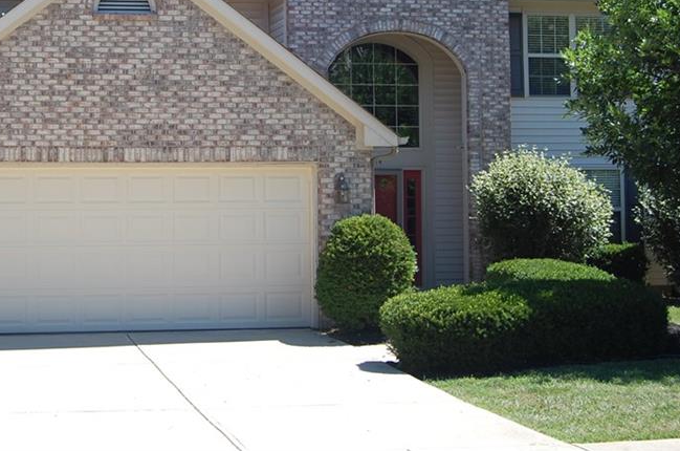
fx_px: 1338
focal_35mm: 71
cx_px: 168
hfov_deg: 28.1
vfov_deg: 18.9
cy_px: 98
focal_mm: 30
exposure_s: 1/250
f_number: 8
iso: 200
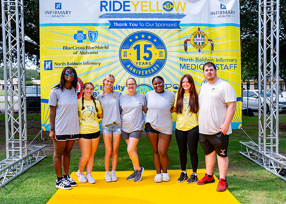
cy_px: 105
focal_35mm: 63
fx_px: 511
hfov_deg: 31.3
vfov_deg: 22.6
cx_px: 152
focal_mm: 55
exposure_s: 1/4000
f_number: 2.8
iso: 500
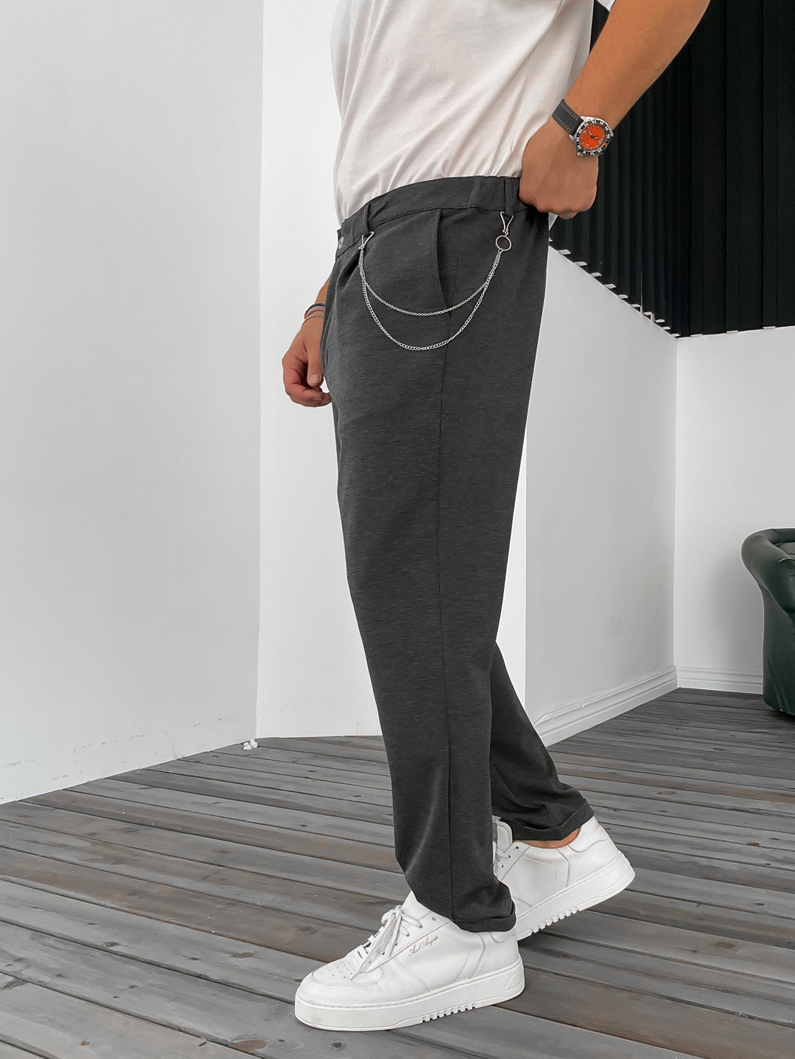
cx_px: 414
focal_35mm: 33
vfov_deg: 55.3
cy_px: 557
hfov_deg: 42.9
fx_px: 1010
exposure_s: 1/120
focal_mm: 3
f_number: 1.8
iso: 40
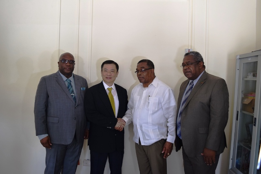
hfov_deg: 61.9
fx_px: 218
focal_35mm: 30
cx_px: 130
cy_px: 87
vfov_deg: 43.6
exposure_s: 1/60
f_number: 4
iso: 560
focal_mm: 20
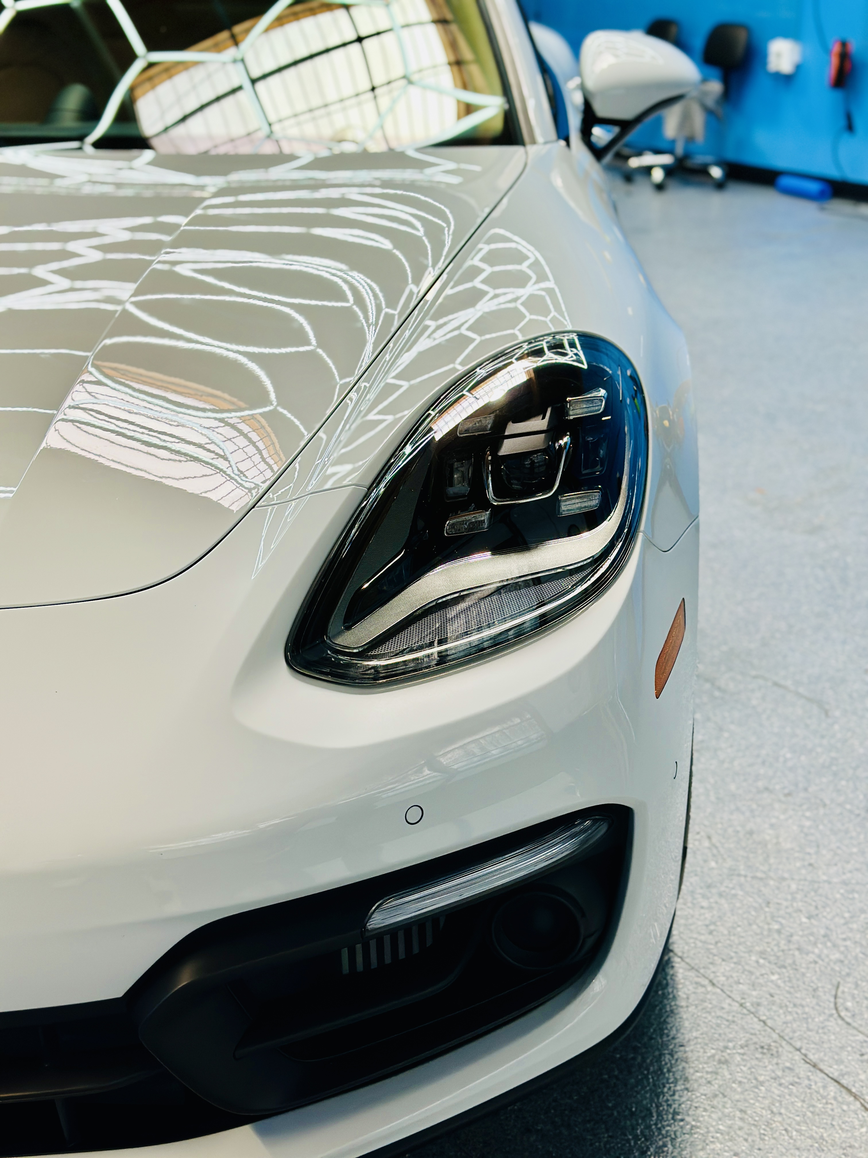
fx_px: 1605
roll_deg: -0.5
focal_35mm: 48
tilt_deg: -21.7
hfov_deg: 30.3
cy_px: 579
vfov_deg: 39.7
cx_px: 434
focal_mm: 6.86
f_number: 1.78
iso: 80
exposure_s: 1/313
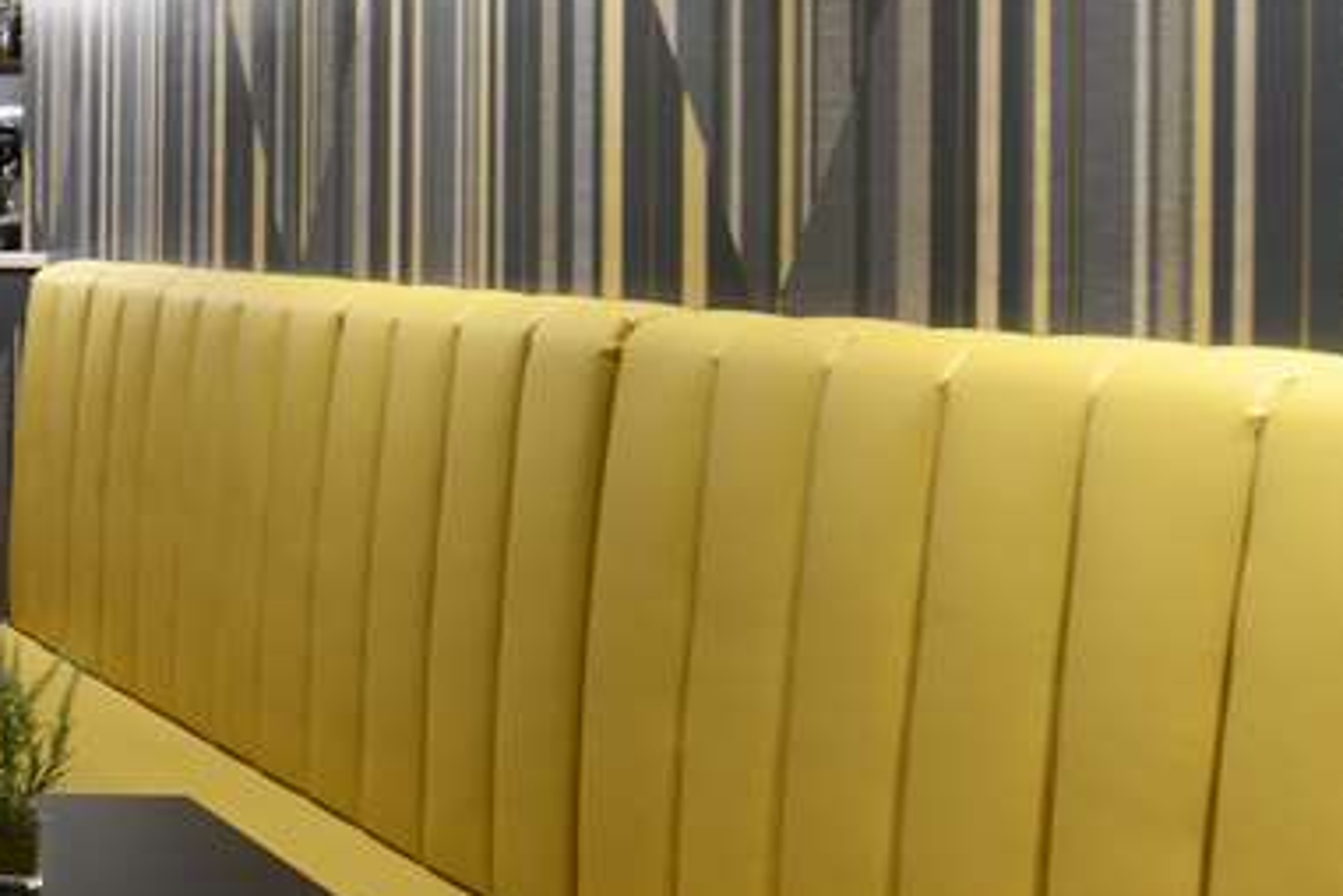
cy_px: 164
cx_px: -783
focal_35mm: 59
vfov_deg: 22.6
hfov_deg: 24.4
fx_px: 2201
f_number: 8
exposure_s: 1/2
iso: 100
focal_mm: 15
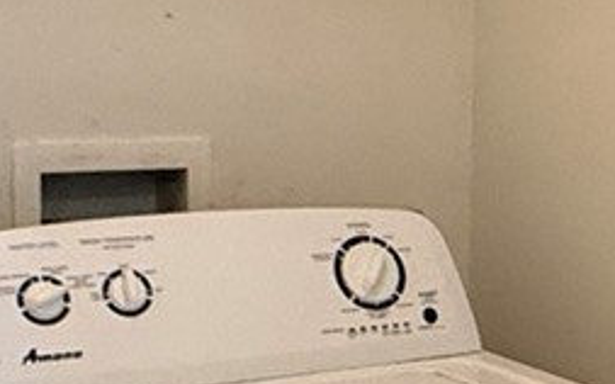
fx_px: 1575
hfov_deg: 21.2
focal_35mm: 94
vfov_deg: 13.9
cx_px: 637
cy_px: 204
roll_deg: -1.6
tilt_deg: -5.6
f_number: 2.2
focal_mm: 2.22
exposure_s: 1/60
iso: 320
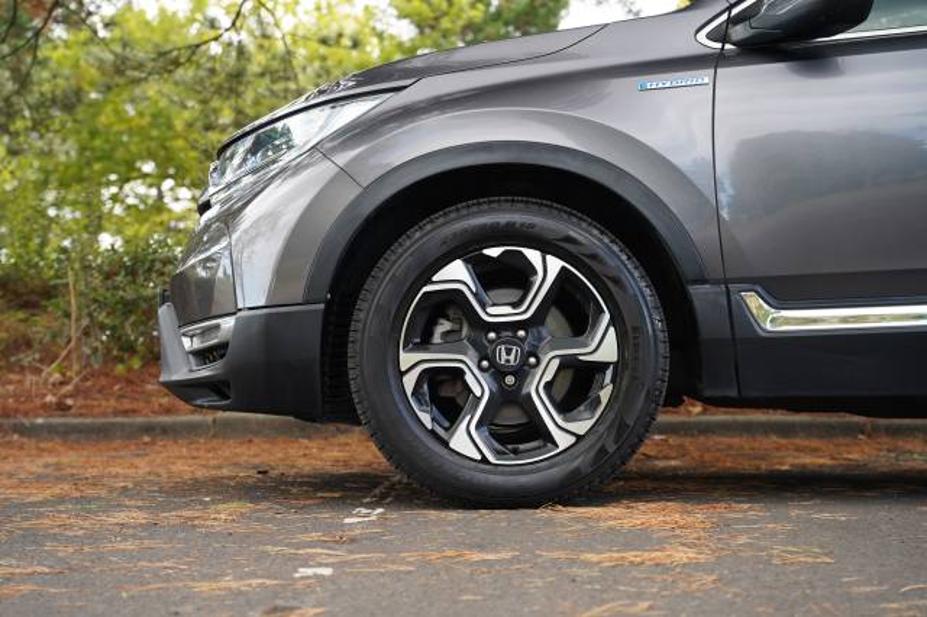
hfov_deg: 33.2
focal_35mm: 60
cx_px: 464
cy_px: 308
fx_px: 1554
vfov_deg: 22.5
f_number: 4
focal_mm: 60.4
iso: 400
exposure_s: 1/160
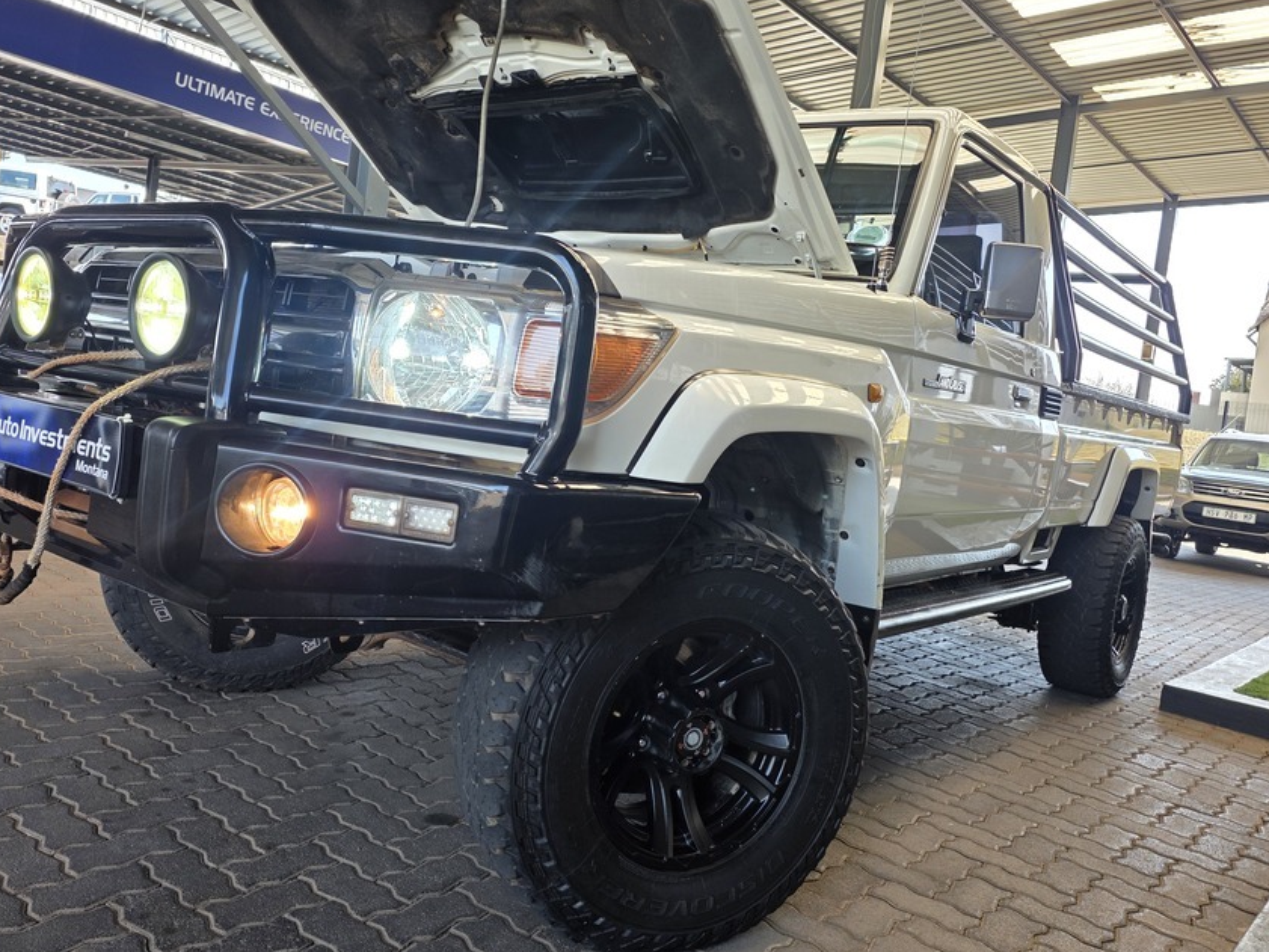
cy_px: 428
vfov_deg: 49.7
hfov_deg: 63.4
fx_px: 1027
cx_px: 617
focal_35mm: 28
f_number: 1.7
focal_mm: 6.25
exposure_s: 1/180
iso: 64
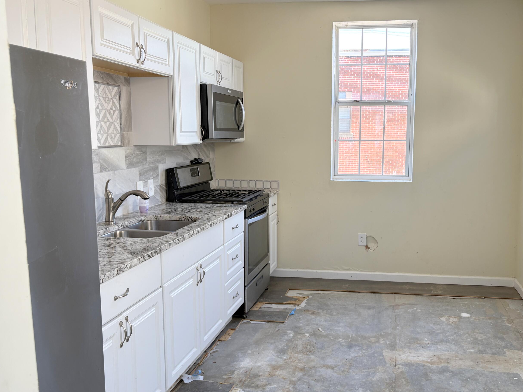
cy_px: 200
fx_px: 483
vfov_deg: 44.2
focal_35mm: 32
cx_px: 316
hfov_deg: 56.4
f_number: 1.6
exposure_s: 1/121
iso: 64
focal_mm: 5.96
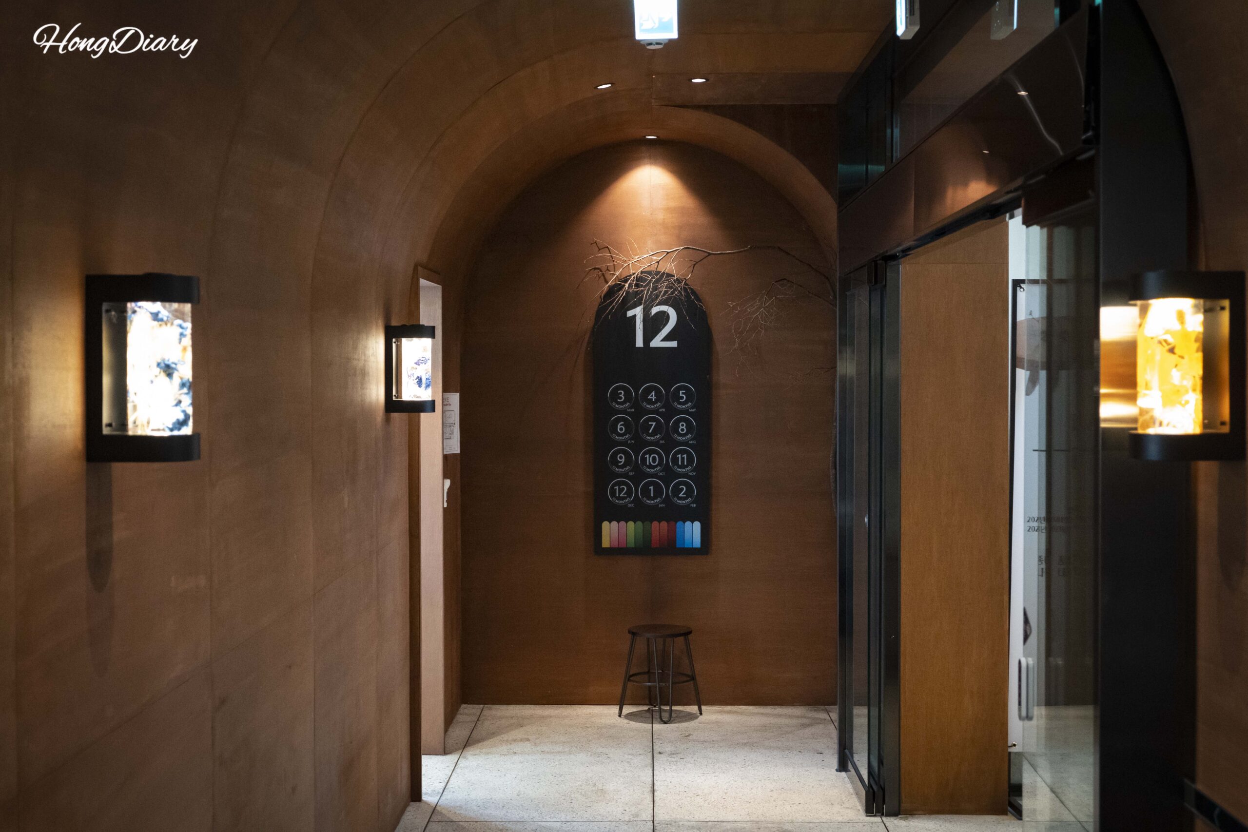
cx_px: 624
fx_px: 1733
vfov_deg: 27.0
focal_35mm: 50
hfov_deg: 39.6
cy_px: 416
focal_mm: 50
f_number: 5.6
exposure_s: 1/100
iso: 12800
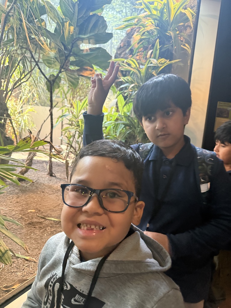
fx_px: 214
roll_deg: -4.0
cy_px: 154
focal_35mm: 24
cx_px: 116
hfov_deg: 56.8
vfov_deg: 71.6
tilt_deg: -9.2
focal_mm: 6.76
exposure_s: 1/60
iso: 800
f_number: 1.78
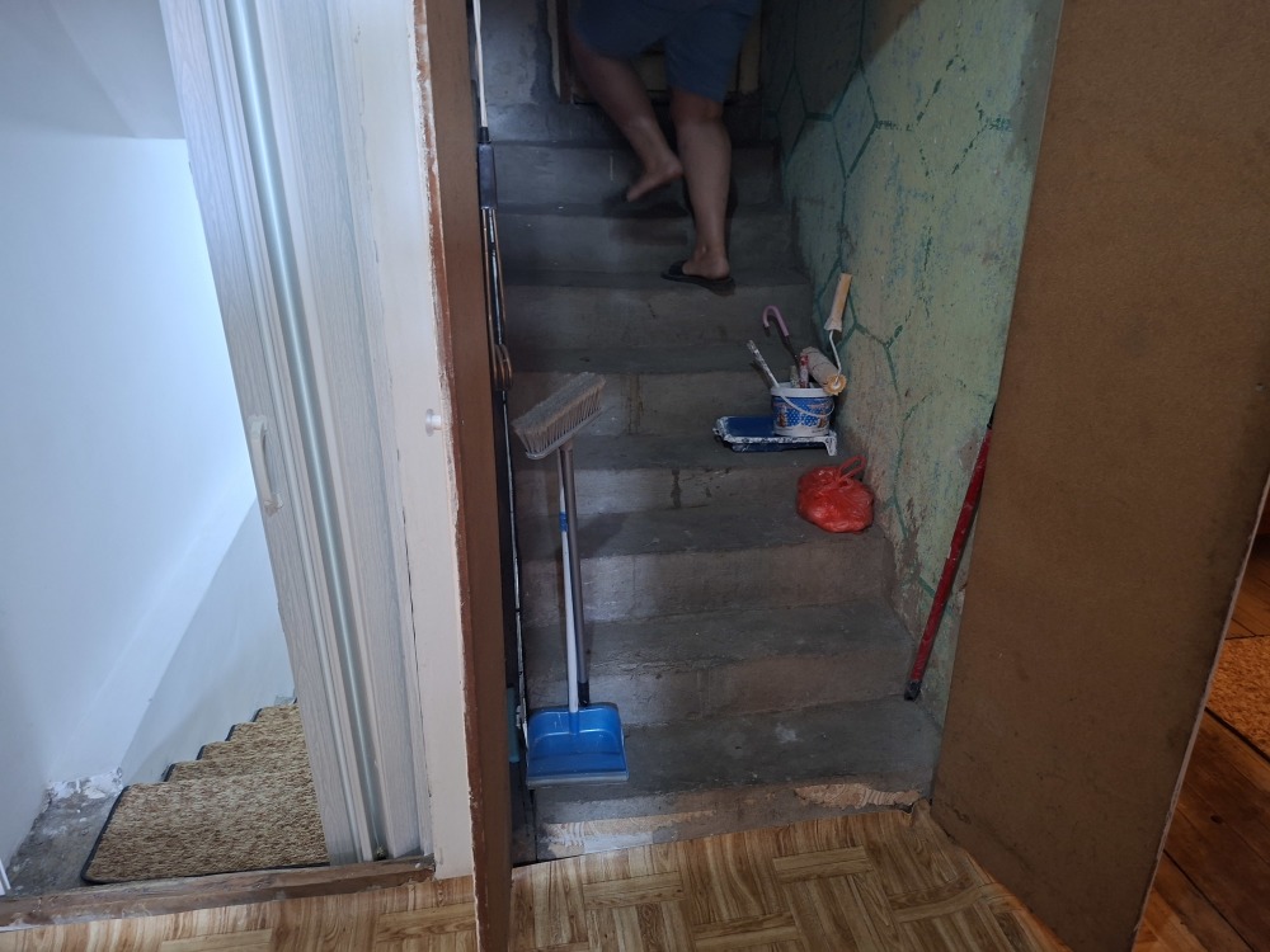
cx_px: 635
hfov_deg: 73.9
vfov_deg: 58.9
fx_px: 844
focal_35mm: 23
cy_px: 476
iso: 400
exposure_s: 1/33
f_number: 1.8
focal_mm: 5.54
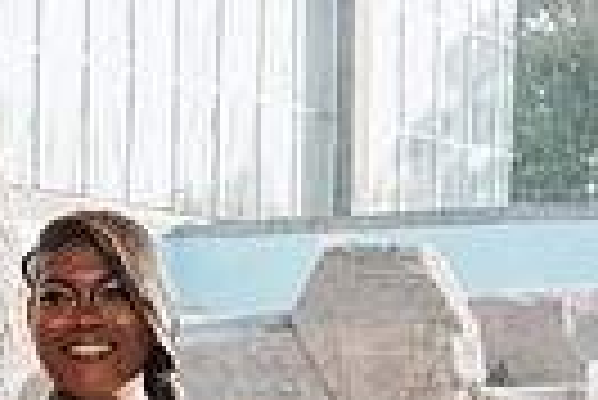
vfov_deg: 7.6
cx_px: 71
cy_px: 834
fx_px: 2893
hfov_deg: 11.7
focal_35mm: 174
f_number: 5.6
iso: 160
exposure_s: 1/125
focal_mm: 38
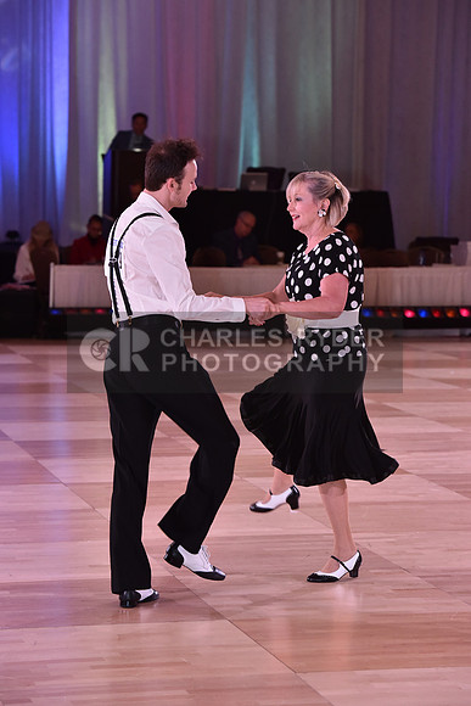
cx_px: 236
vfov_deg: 17.1
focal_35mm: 120
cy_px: 353
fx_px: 2353
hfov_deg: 11.4
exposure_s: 1/250
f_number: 5.6
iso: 2000
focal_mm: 120
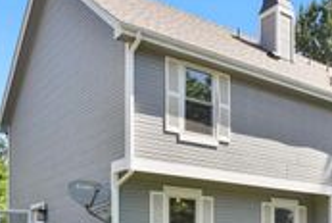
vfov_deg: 25.4
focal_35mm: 49
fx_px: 453
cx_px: 236
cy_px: 253
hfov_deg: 39.5
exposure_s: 1/40
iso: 250
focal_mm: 17
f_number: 8
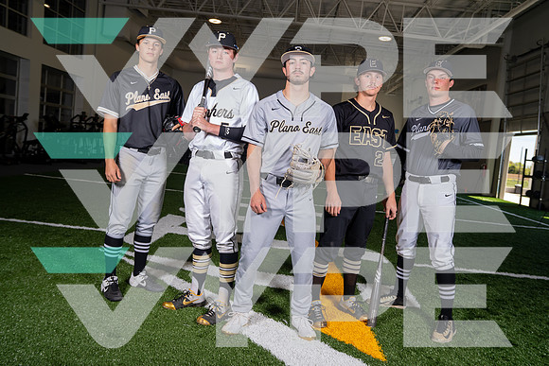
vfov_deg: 42.3
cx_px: 274
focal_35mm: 31
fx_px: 473
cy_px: 183
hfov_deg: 60.3
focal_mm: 31
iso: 200
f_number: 5.6
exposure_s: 1/200
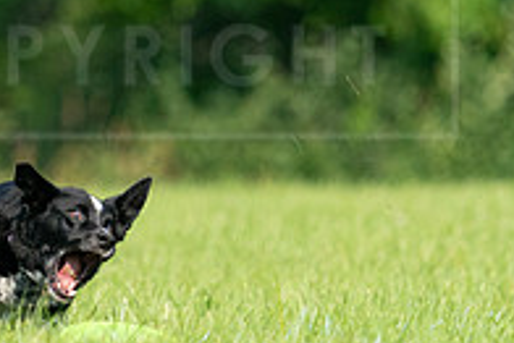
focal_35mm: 1184
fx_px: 16917
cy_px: 98
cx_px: 26
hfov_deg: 1.7
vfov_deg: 1.2
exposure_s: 1/4000
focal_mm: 400
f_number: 6.3
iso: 2000
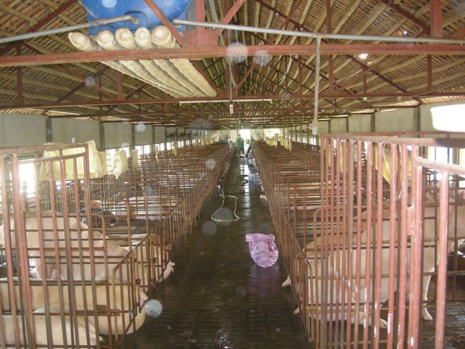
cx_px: 232
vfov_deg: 39.7
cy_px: 174
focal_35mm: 36
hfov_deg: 51.4
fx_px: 484
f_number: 2.7
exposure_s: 1/30
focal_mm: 7.5
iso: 267
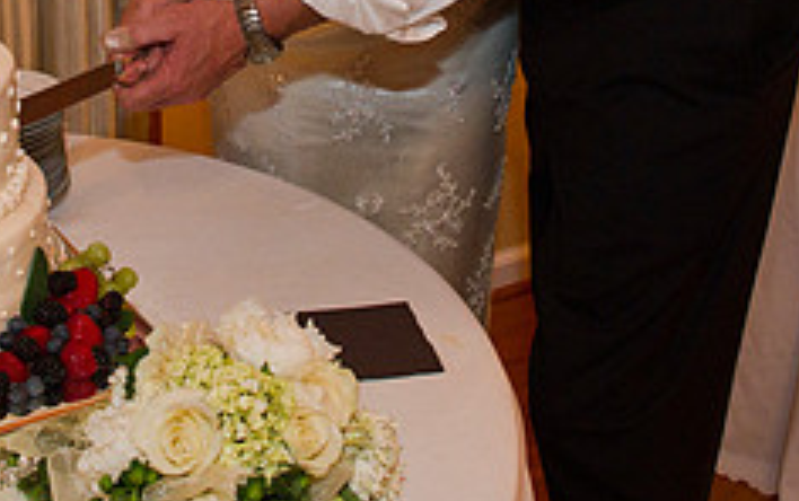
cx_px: 200
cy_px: -129
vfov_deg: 20.1
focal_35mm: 60
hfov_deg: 33.3
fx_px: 1308
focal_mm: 24
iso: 2000
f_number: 5
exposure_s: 1/60
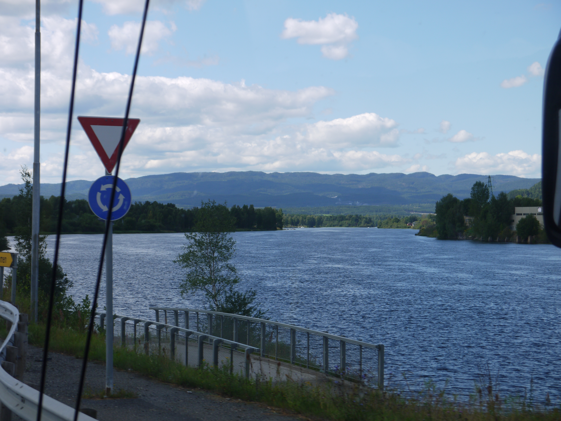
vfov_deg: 17.6
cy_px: 210
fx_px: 1361
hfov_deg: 23.3
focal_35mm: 84
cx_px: 280
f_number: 7.1
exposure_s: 1/250
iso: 100
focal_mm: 42
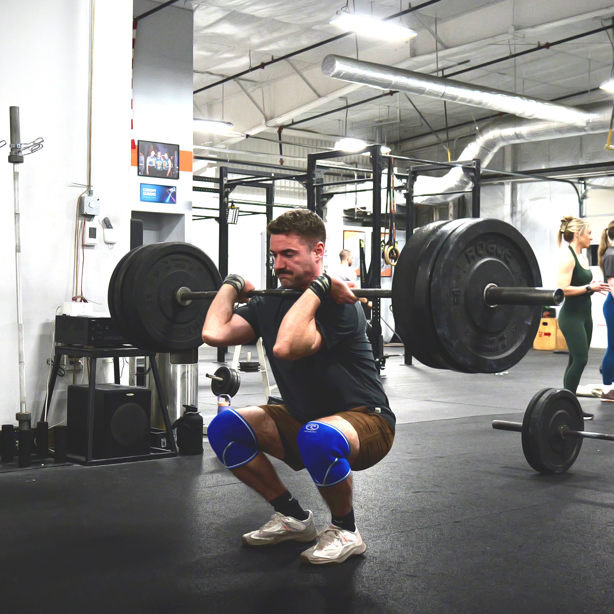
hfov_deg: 32.8
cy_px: 307
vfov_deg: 32.8
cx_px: 296
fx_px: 1044
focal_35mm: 52
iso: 6400
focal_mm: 40
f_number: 4.8
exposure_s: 1/400
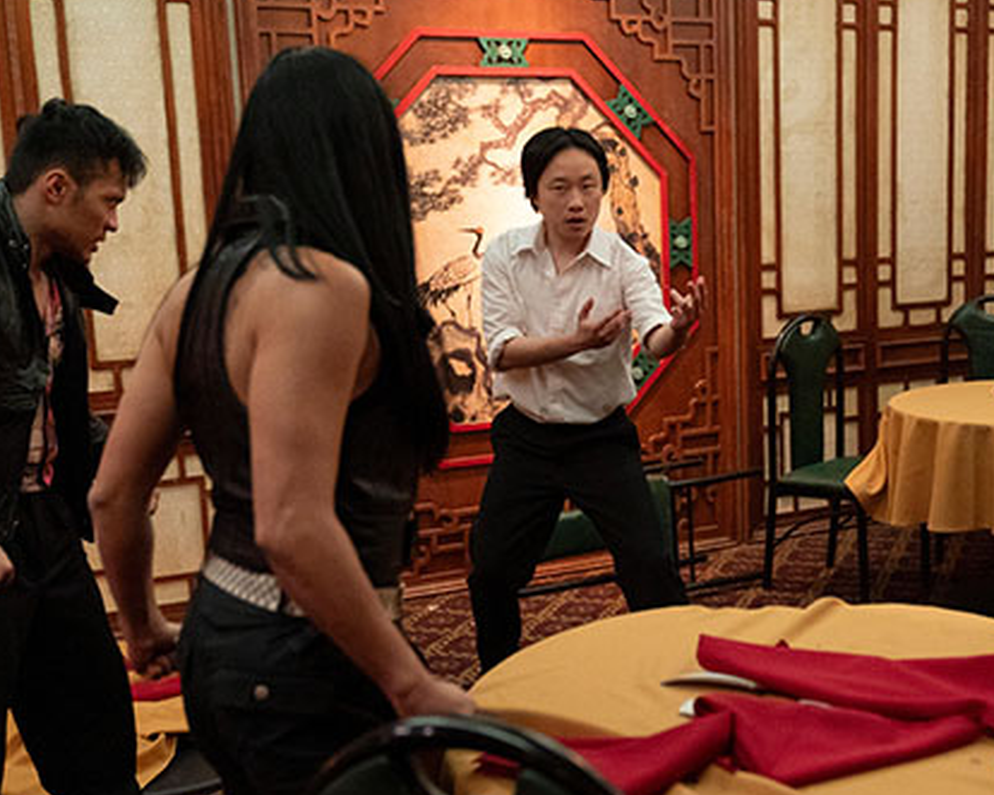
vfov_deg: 32.7
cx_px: 665
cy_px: 448
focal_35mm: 46
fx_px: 1353
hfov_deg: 39.8
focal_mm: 35
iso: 10000
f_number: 2.8
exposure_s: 1/400
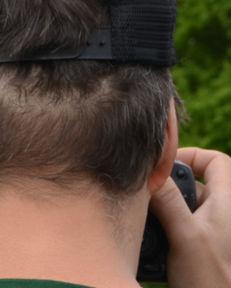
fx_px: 2252
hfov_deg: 5.9
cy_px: 132
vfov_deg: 7.3
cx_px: 174
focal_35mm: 264
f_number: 7.1
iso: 100
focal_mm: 32
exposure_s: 1/200
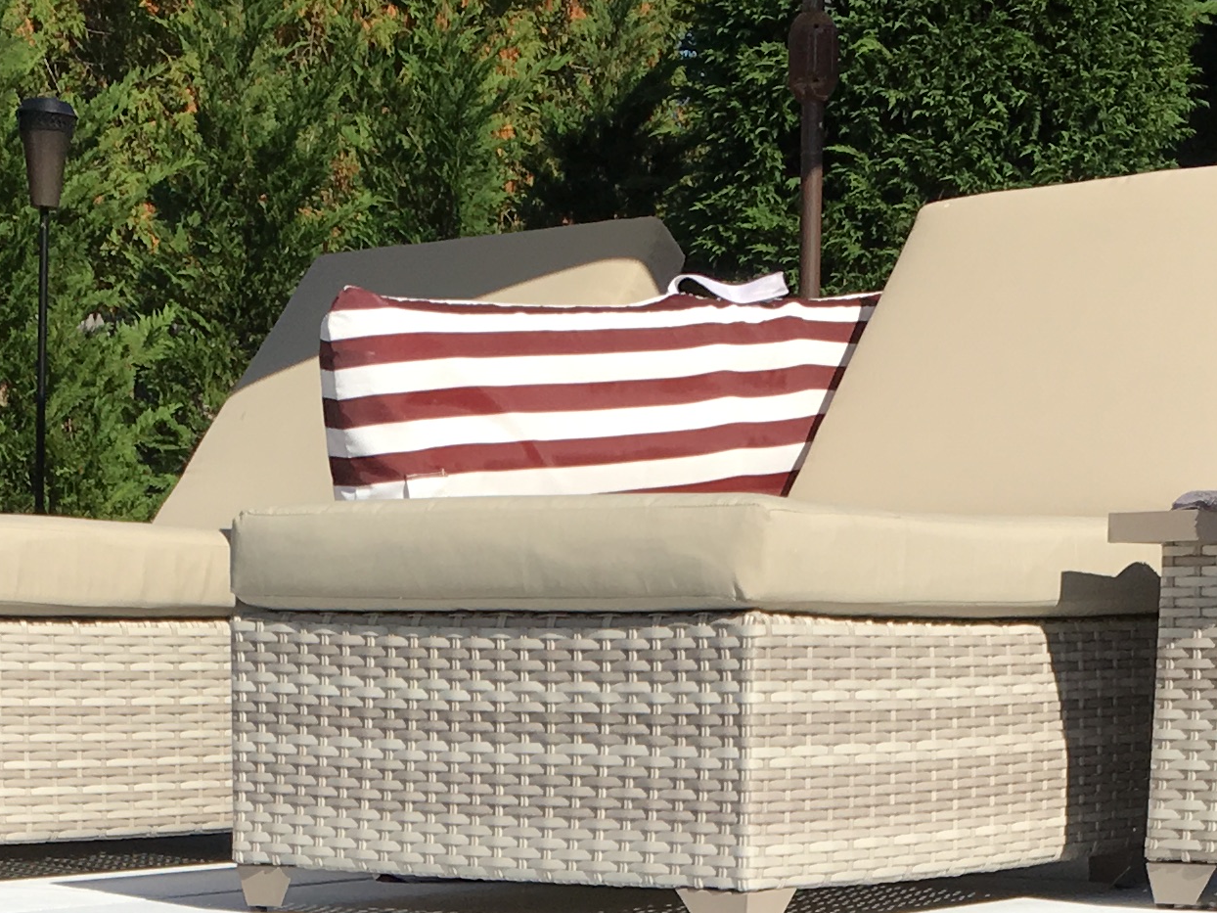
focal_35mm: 94
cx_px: 508
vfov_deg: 14.5
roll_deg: +1.2
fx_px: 3305
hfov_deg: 20.8
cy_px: 1444
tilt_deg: -13.3
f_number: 2.2
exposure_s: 1/2137
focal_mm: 4.15
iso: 25
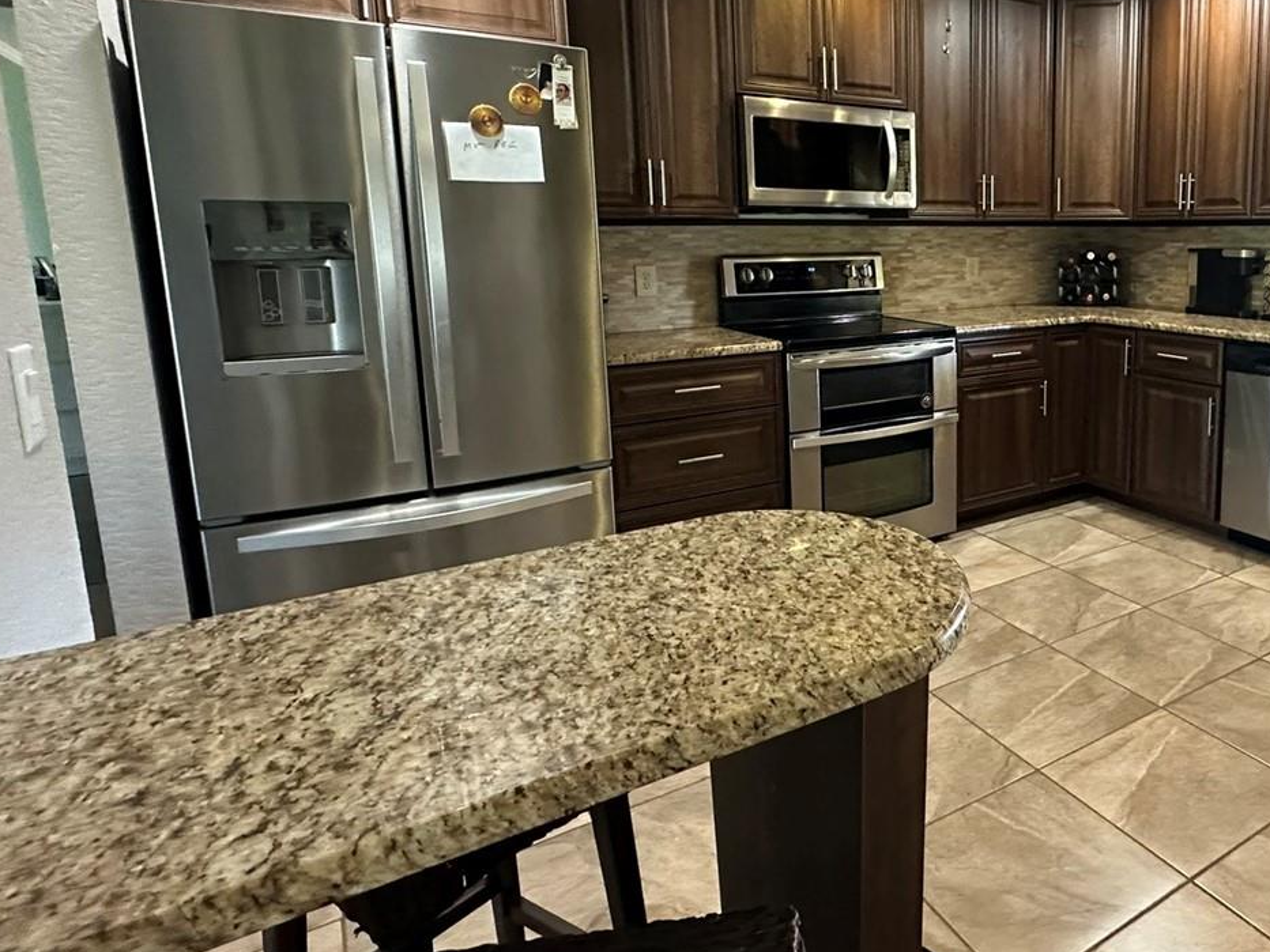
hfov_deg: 66.9
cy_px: 369
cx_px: 958
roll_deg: +0.5
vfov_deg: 56.3
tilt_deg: -8.9
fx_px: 881
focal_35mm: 24
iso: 800
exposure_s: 1/60
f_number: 2.2
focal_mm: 2.22
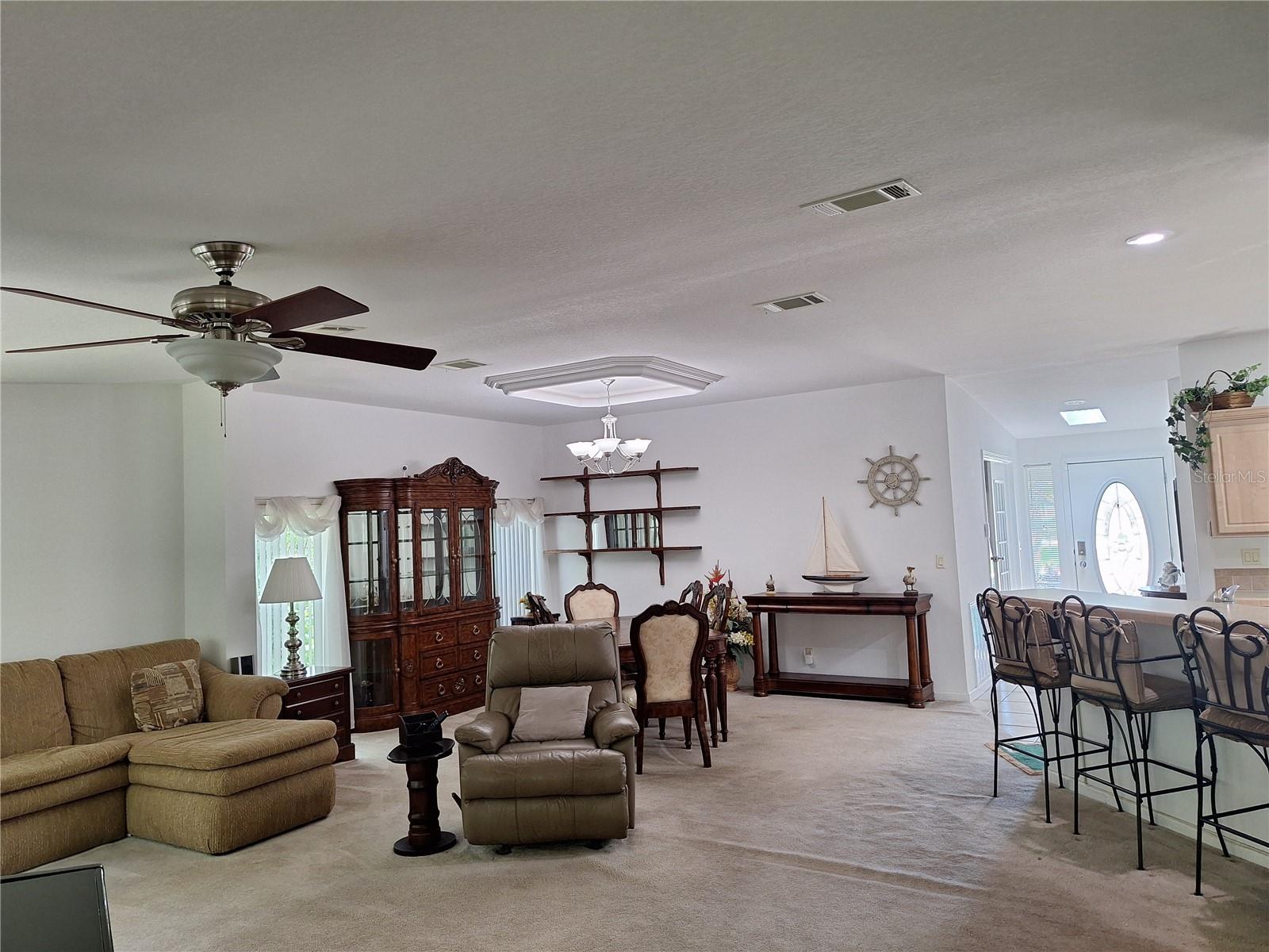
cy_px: 476
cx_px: 634
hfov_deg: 73.9
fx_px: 843
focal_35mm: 23
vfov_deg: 58.9
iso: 100
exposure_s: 1/40
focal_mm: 5.54
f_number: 1.8
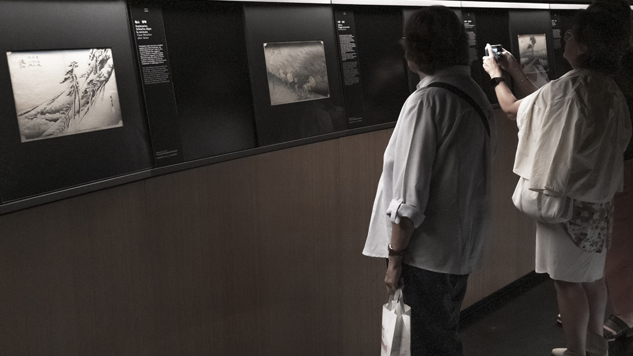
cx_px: 333
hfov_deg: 48.3
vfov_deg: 28.3
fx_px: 705
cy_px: 150
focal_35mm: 42
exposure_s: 1/125
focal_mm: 20.2
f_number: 4
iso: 6400
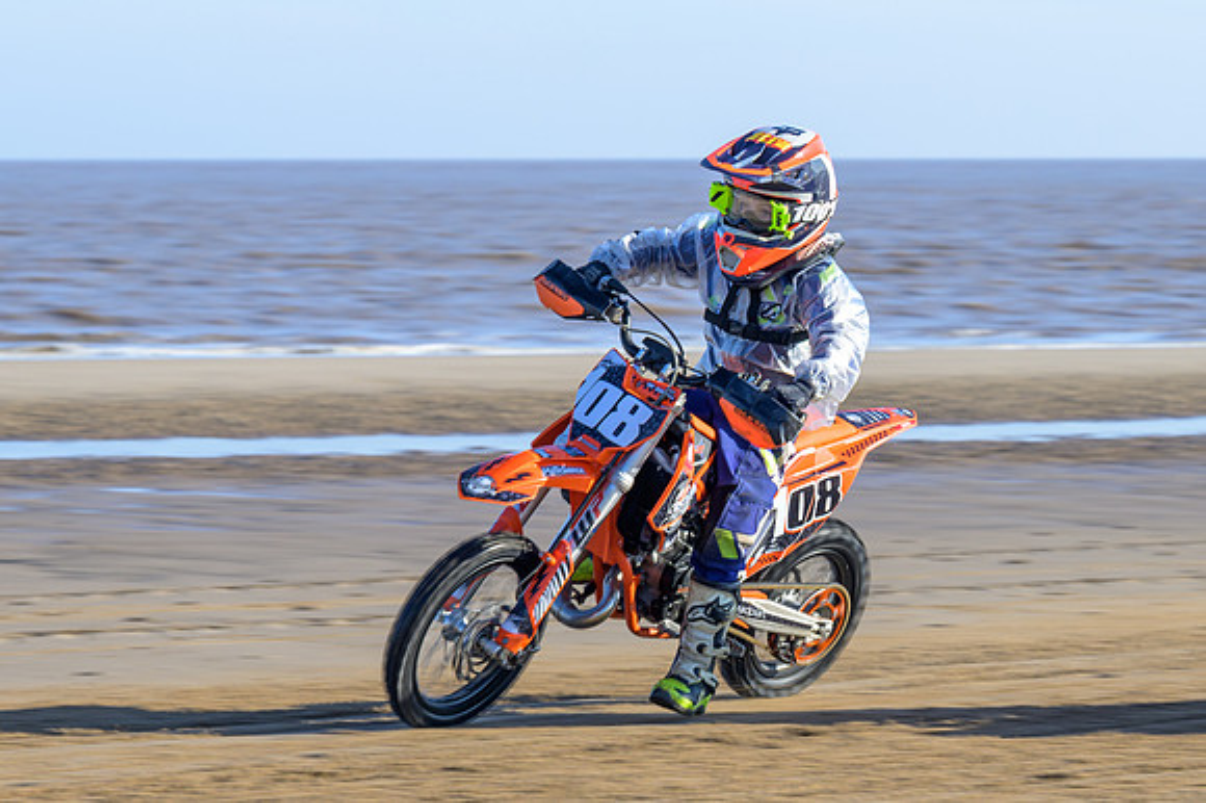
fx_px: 6154
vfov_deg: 7.5
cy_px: 473
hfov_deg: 11.2
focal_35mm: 184
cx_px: 502
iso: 110
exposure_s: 1/200
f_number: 8
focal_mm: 96
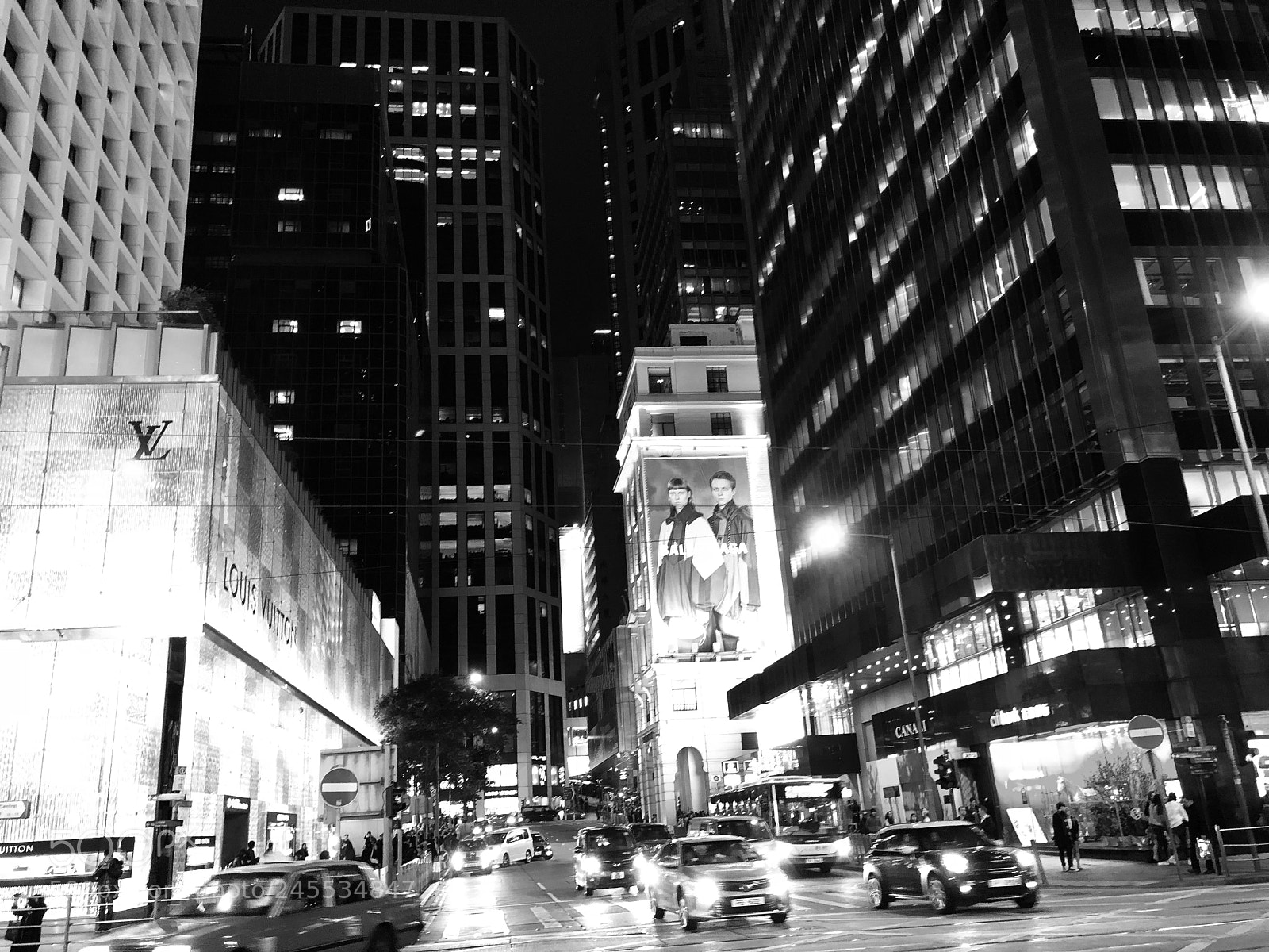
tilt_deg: +19.0
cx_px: 634
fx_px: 1026
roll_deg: +2.9
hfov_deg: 63.4
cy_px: 476
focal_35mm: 28
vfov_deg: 49.7
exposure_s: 1/11
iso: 100
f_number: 1.8
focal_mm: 4
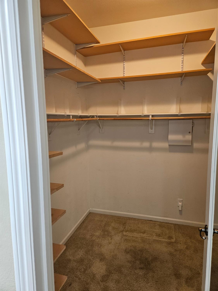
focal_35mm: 23
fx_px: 193
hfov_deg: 58.9
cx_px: 109
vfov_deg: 73.9
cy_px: 146
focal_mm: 5.4
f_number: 1.8
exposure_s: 1/120
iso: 400
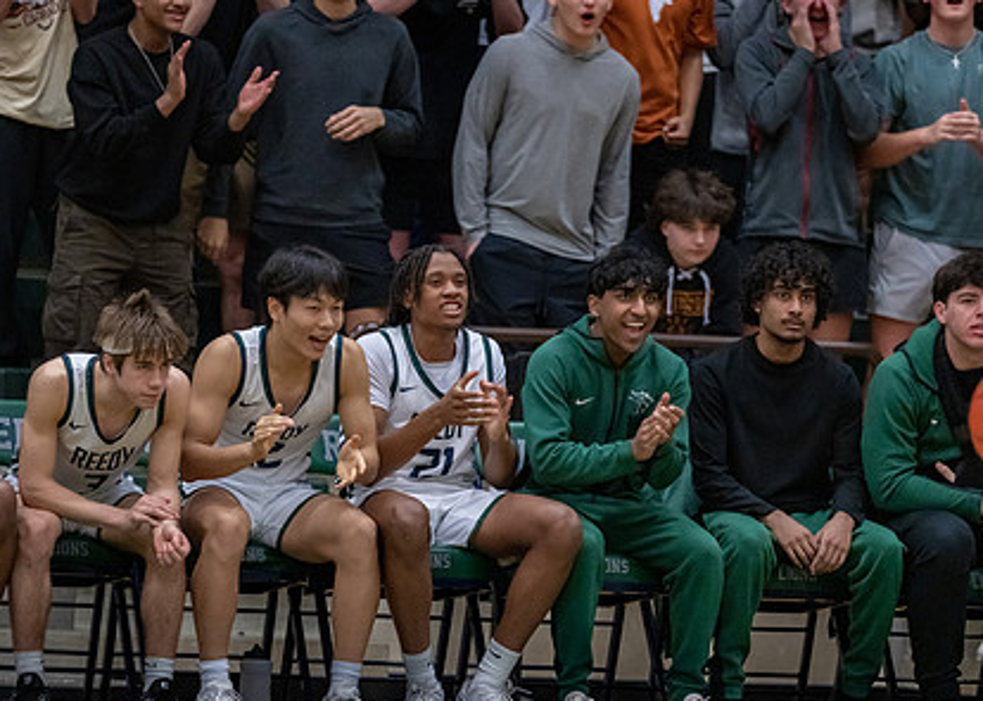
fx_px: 7699
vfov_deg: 5.2
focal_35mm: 276
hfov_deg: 7.3
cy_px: 461
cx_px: 439
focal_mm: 188
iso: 3200
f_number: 2.8
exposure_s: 1/1000
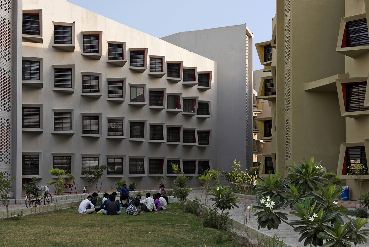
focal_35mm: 50
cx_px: 184
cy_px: 124
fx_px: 513
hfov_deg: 39.6
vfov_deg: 27.0
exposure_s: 1/80
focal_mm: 50
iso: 200
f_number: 8
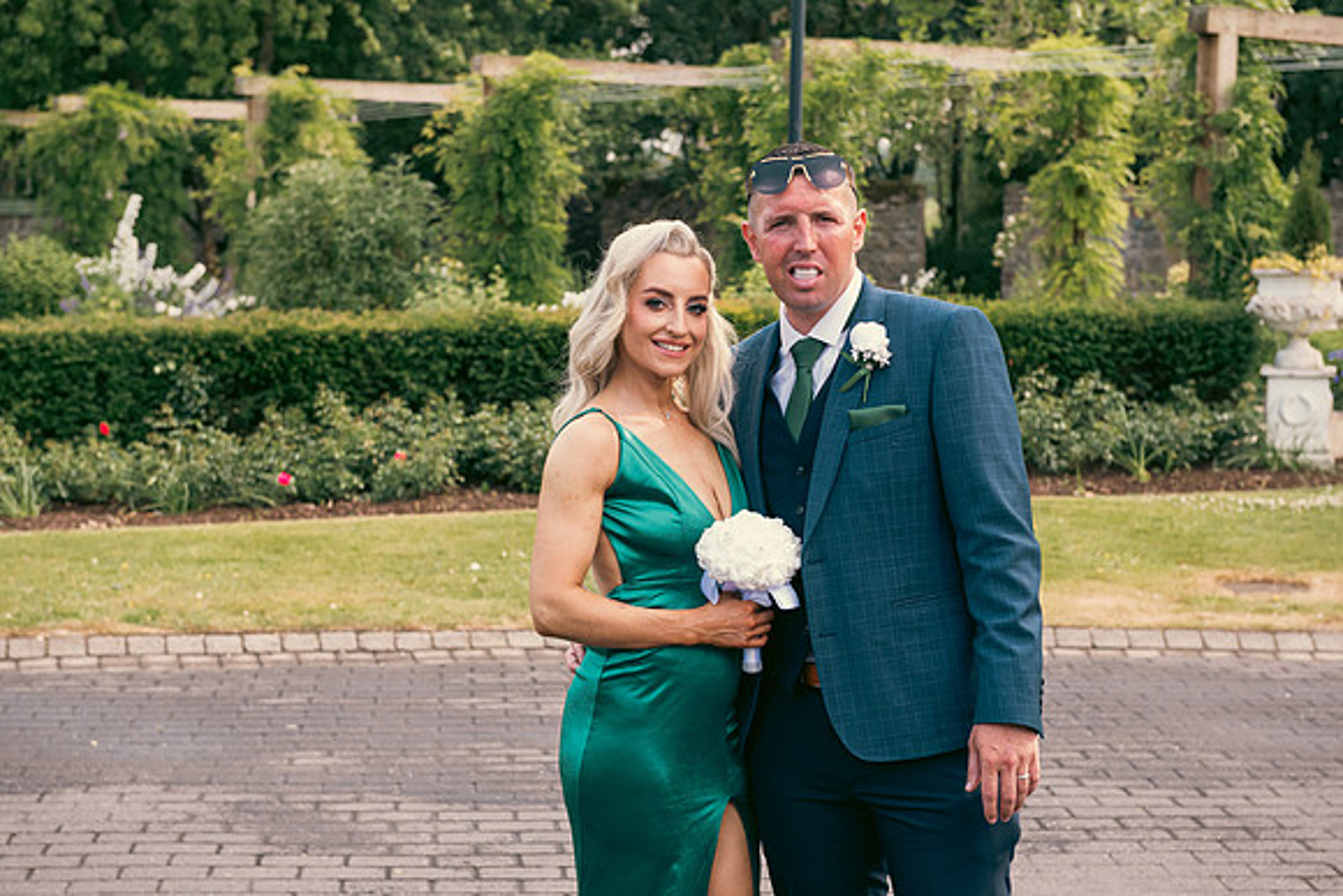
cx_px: 672
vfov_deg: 19.5
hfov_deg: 28.8
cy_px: 448
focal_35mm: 70
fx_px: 2612
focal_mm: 70
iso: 250
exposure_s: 1/200
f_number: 6.3
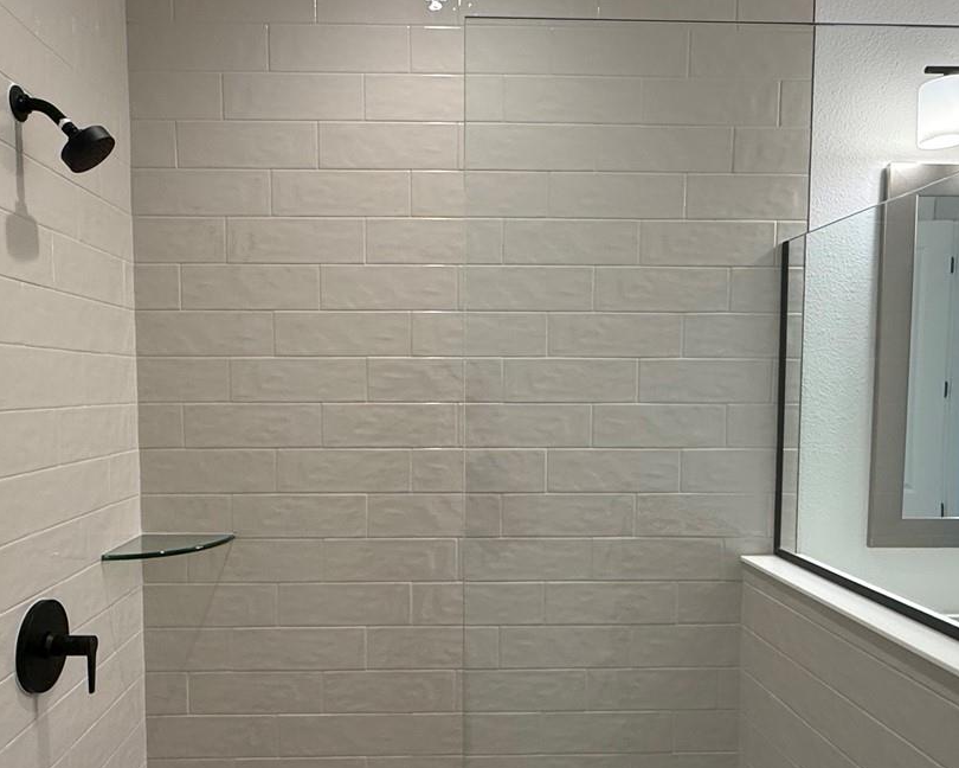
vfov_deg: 53.0
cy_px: 443
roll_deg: -0.3
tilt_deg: -4.6
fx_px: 766
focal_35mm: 27
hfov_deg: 64.0
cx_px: 451
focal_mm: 2.22
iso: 200
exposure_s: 1/120
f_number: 2.2
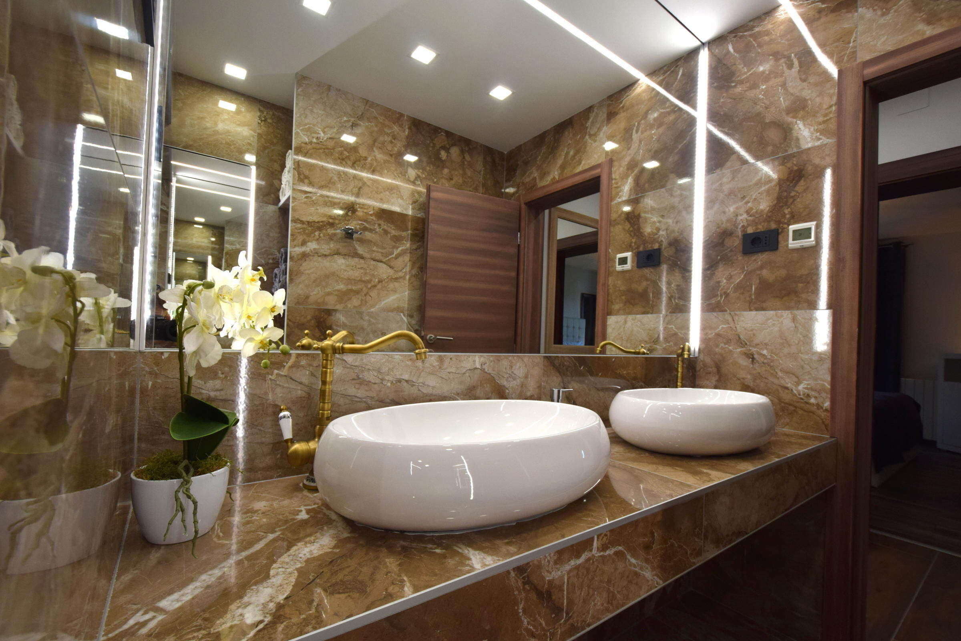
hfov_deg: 100.4
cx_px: 480
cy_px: 320
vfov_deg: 77.3
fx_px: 400
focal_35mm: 15
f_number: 5.6
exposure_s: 1/125
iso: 400
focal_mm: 10
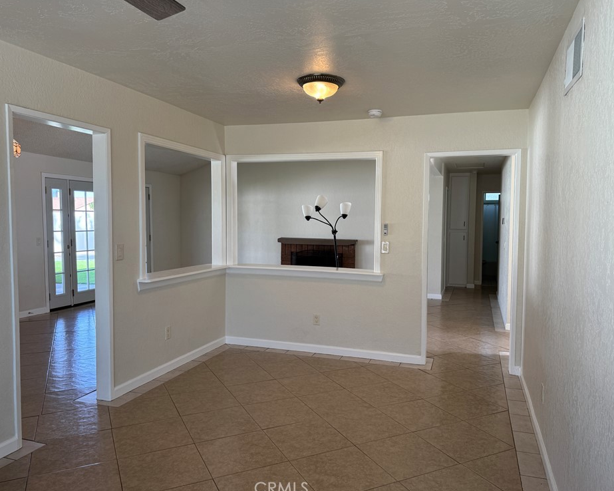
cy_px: 242
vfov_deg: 54.9
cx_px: 319
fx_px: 472
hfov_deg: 66.0
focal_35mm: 26
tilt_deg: -3.8
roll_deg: -0.4
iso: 100
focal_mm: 6.76
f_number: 1.78
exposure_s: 1/163
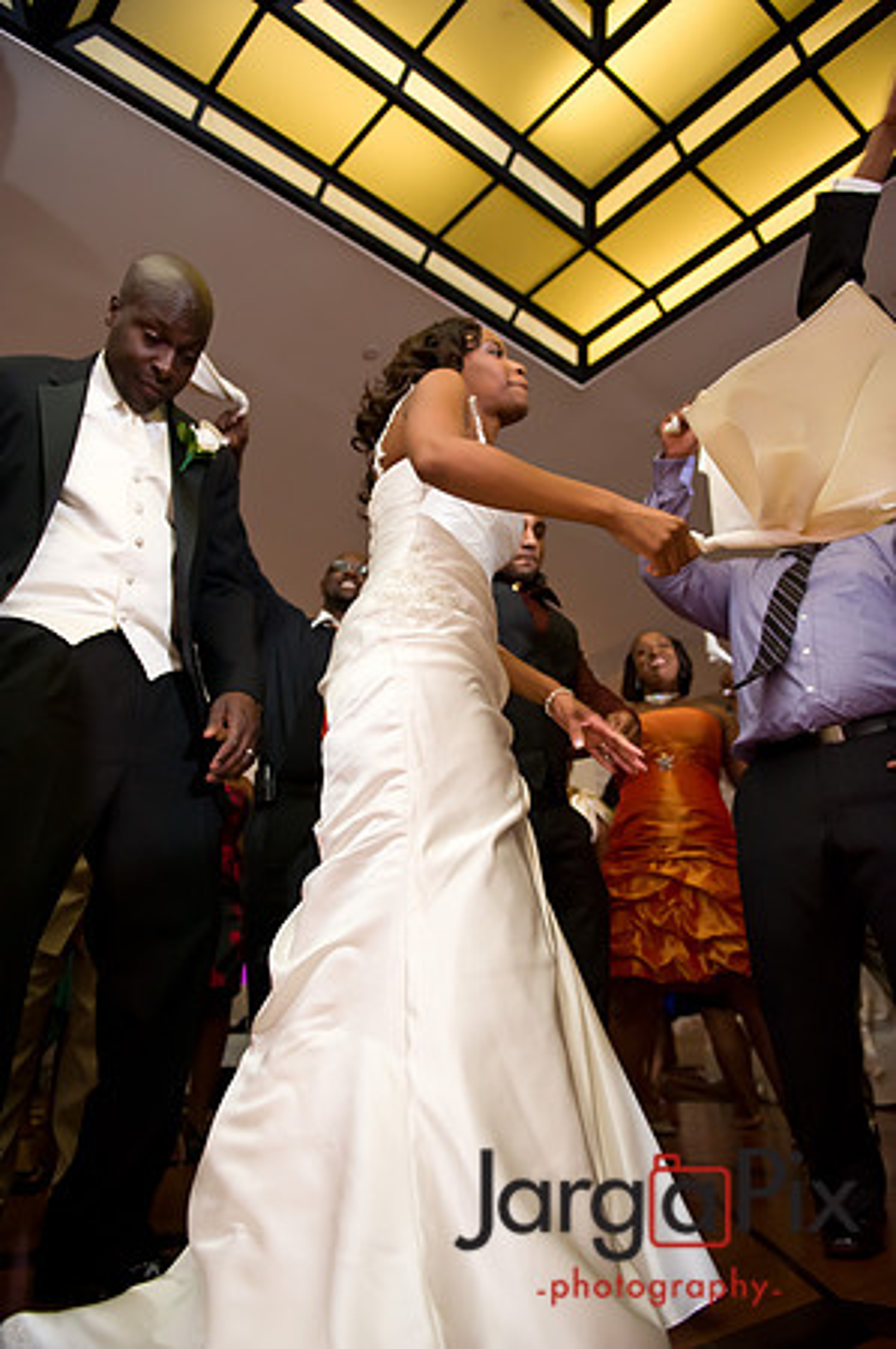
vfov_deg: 73.8
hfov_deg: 53.0
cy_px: 674
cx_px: 448
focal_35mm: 24
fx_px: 898
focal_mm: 24
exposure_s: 1/125
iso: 3200
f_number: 3.2
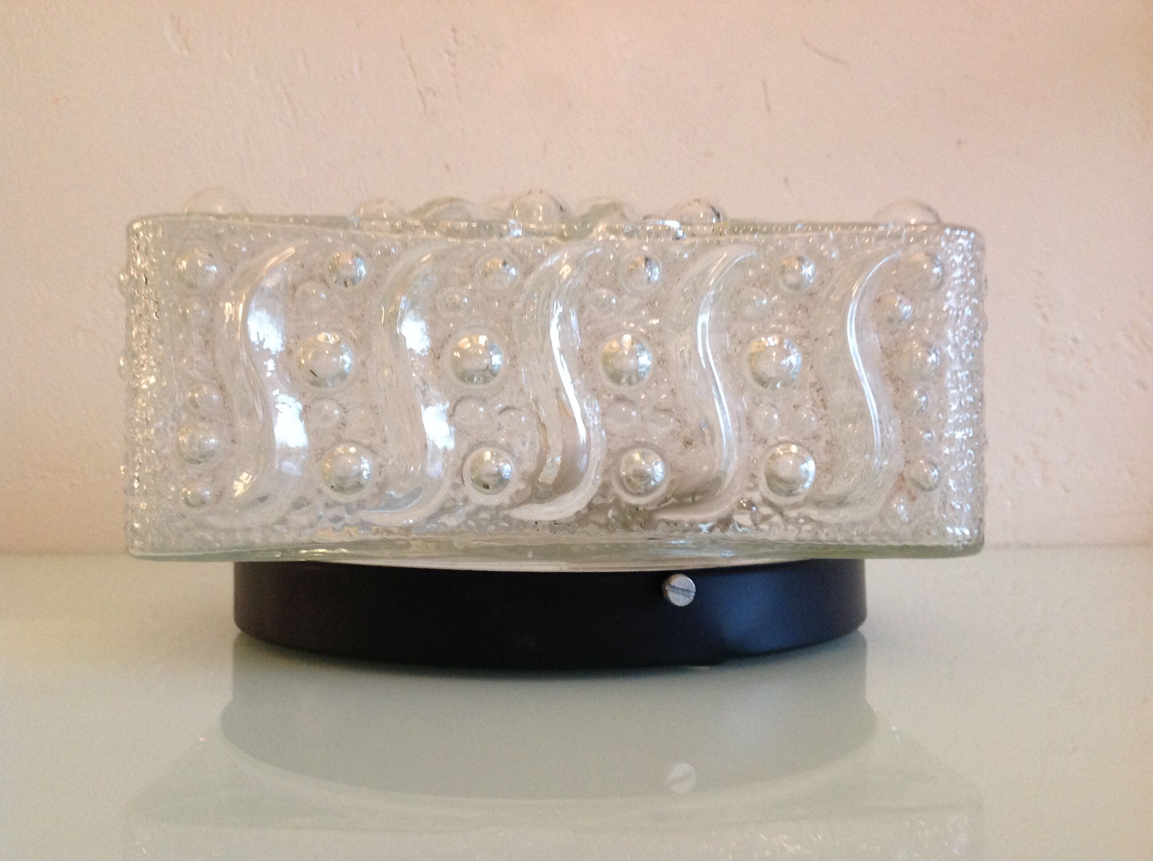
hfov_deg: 52.7
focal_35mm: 35
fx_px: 1164
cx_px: 576
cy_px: 430
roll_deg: -0.1
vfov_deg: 40.6
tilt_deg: +0.7
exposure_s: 1/17
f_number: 2.4
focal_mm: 4.28
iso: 250
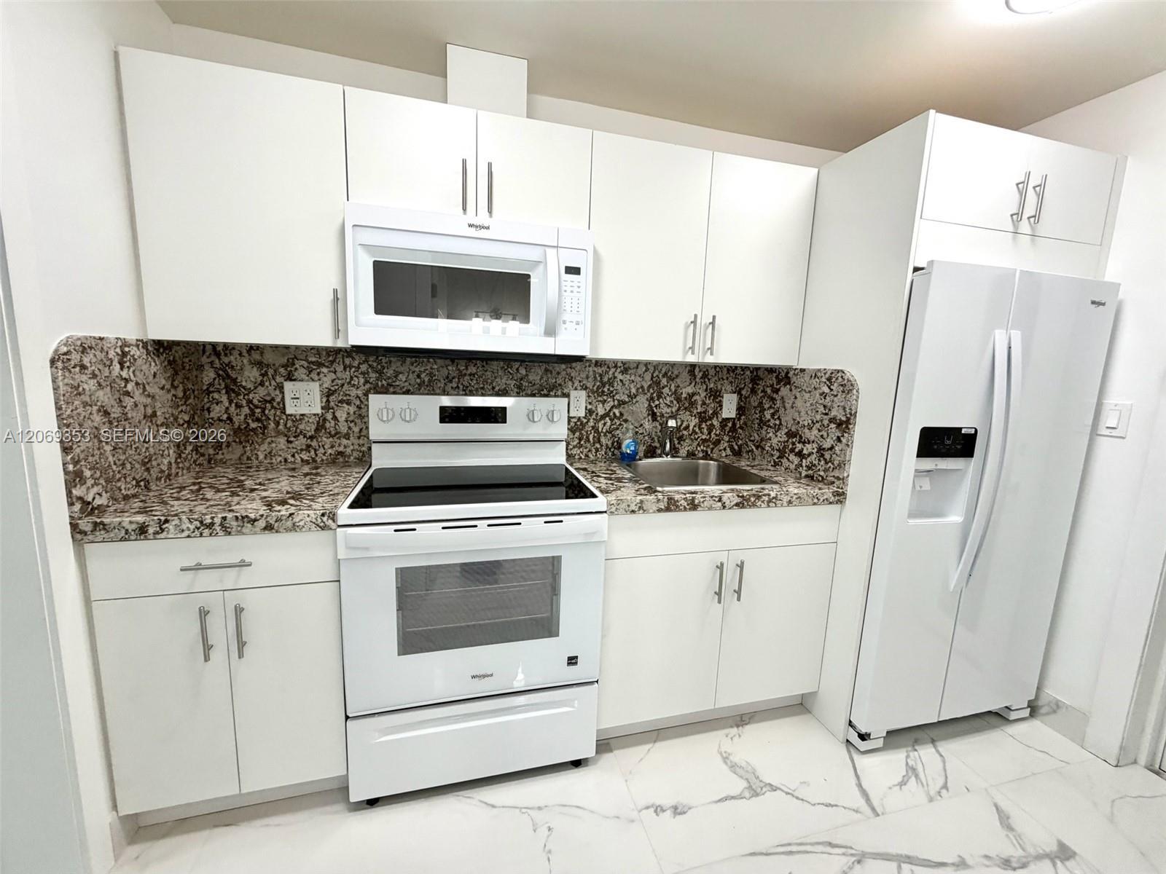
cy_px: 437
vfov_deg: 85.7
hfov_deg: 102.1
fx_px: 472
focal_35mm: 14
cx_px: 583
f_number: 2.2
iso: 160
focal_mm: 2.22
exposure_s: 1/120
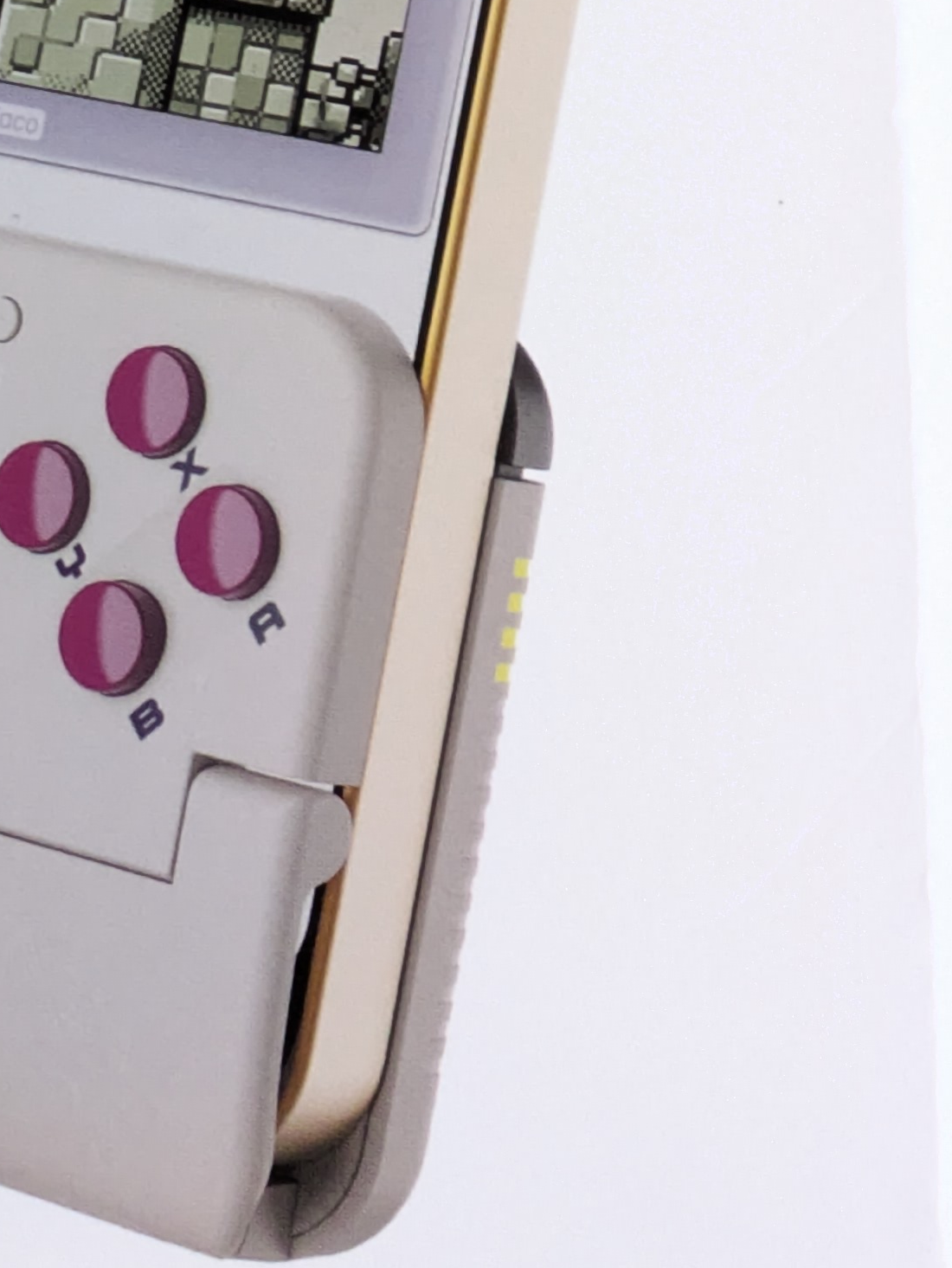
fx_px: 5899
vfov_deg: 12.2
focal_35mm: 161
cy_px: 147
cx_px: 106
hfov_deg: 9.2
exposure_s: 1/100
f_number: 1.89
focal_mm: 5.43
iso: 485
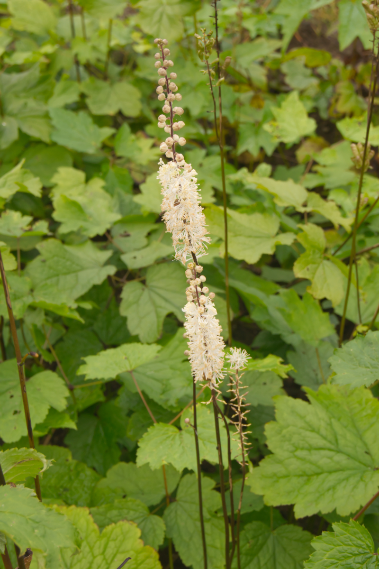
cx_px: 190
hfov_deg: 16.6
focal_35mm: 82
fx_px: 1303
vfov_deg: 24.6
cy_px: 284
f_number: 13
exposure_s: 1/100
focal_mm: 55
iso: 500
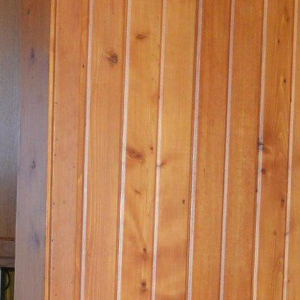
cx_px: 371
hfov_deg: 9.0
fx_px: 1883
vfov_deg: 8.9
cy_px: 468
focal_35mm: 192
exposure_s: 1/60
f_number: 4
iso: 560
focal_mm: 22
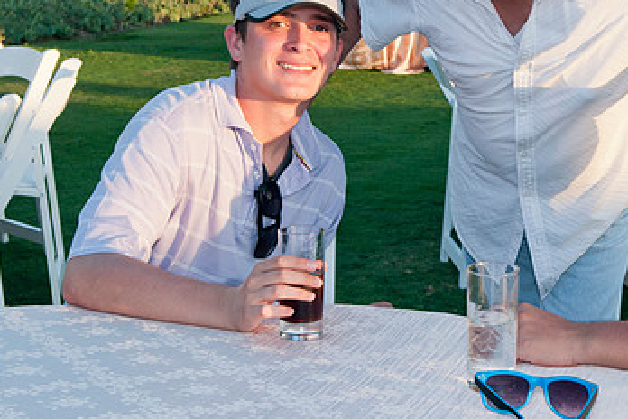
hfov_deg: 25.0
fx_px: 1395
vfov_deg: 16.9
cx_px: 494
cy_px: 79
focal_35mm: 80
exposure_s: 1/60
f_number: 7.1
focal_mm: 32
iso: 200
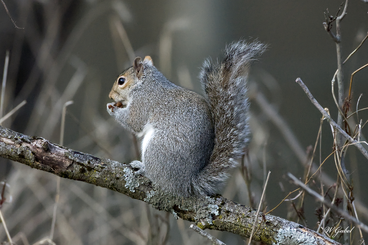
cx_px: 184
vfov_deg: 2.7
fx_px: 5109
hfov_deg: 4.1
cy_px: 122
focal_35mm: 500
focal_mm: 500
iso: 12800
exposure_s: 1/2500
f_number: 7.1
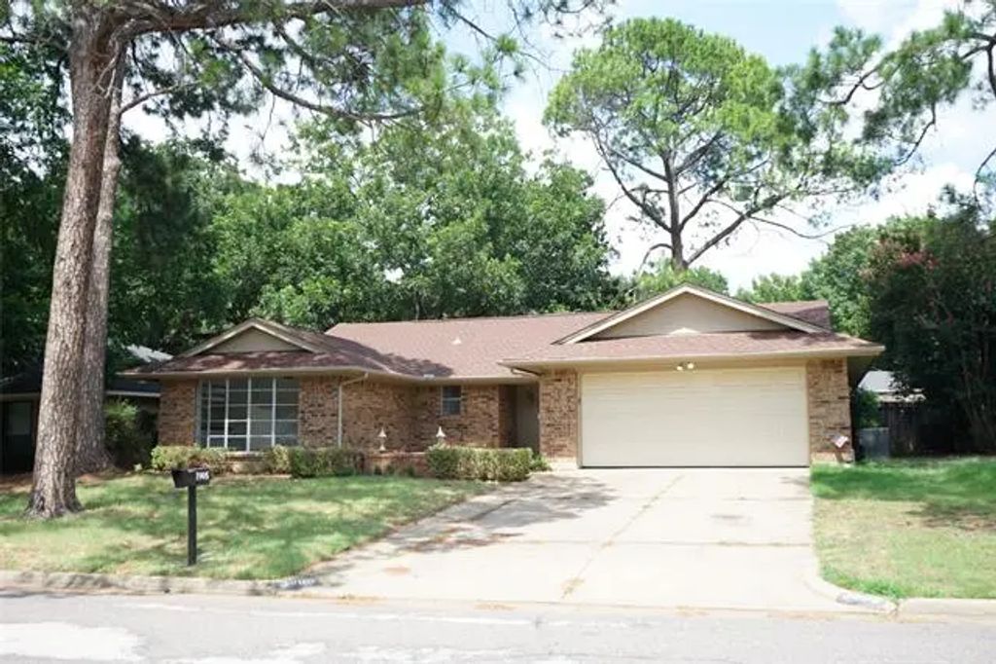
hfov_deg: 54.4
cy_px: 332
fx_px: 968
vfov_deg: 37.8
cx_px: 498
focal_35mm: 35
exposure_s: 1/160
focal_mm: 35
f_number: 9
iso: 200
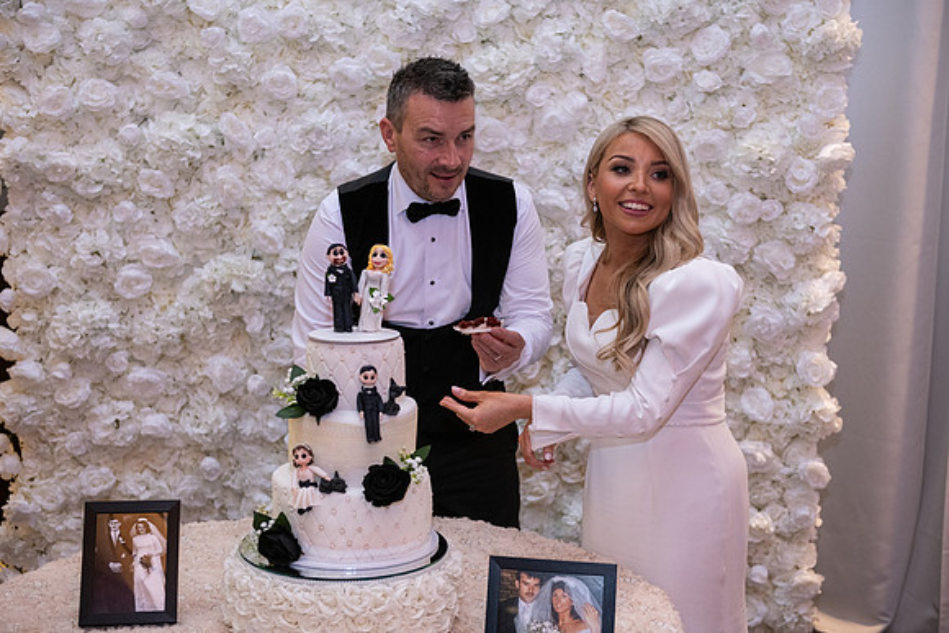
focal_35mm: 55
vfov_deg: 24.6
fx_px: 1450
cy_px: 316
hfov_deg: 36.2
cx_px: 474
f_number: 3.5
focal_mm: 55
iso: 800
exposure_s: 1/160
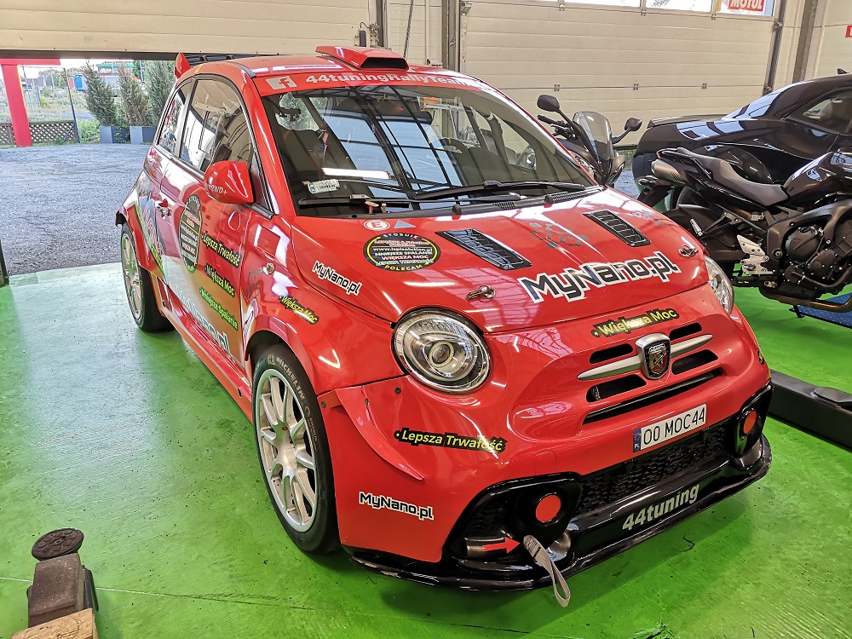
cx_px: 426
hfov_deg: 65.3
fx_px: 665
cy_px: 320
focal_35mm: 27
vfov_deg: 51.4
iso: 100
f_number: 1.8
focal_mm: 3.95
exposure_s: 3
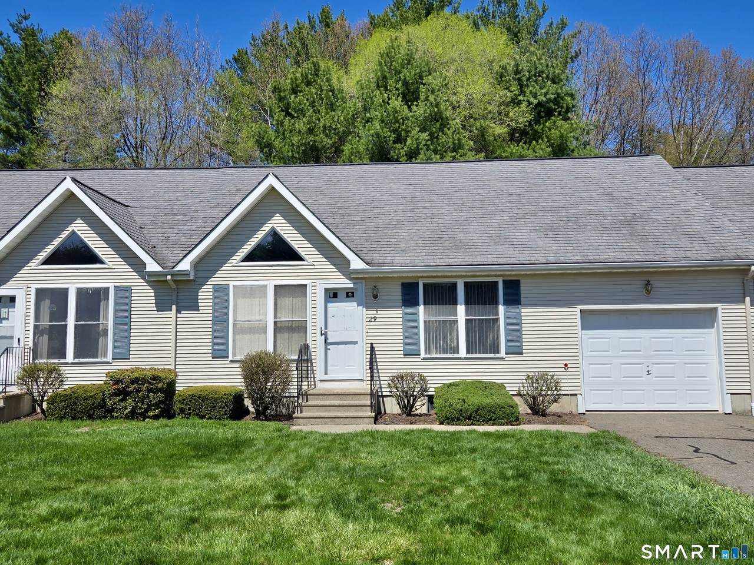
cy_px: 282
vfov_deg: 58.9
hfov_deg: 73.9
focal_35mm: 23
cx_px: 377
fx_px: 501
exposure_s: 1/2397
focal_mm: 5.4
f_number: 1.8
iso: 25
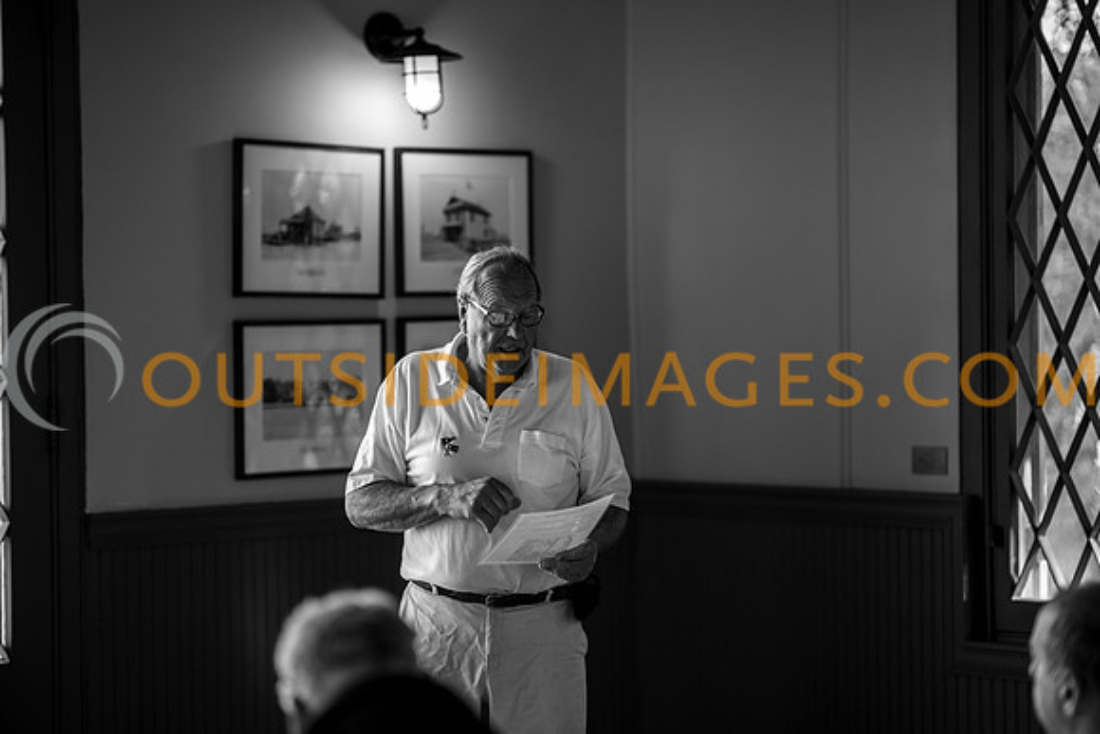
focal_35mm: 85
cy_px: 367
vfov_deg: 16.1
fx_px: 2598
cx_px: 550
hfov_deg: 23.9
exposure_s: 1/250
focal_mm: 85
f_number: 2.2
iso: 160
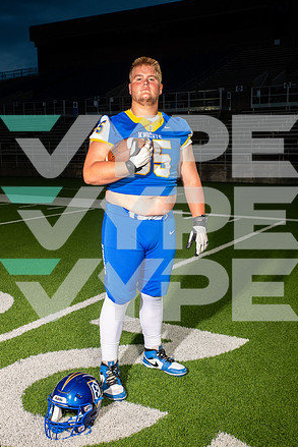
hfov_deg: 32.7
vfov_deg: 47.4
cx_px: 152
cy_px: 219
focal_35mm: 41
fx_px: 509
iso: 800
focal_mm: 40
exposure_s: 1/320
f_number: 7.1
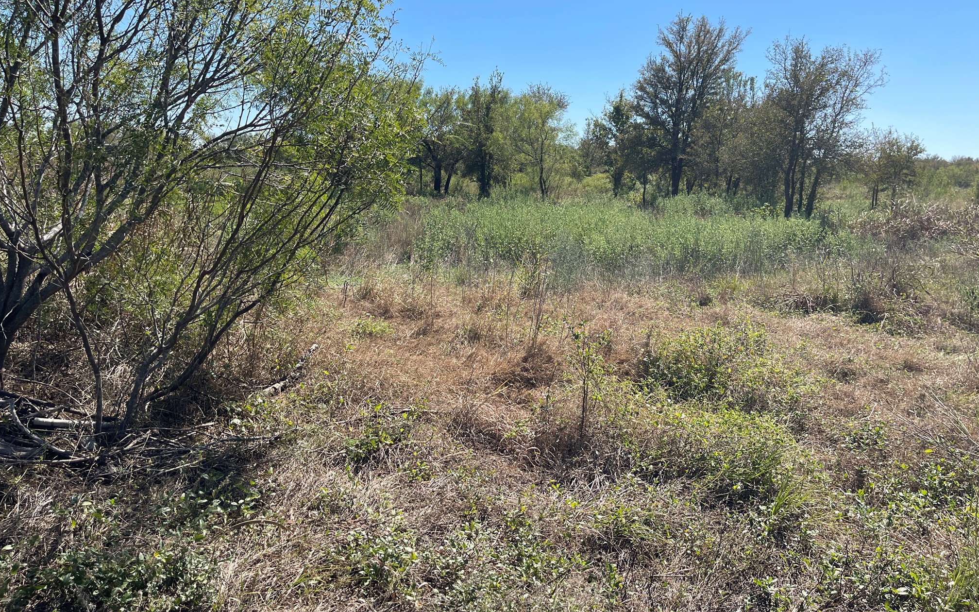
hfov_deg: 66.5
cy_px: 256
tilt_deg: -5.2
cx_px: 486
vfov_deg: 44.4
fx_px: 747
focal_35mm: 28
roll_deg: +0.0
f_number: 1.6
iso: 50
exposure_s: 1/3788
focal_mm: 5.1
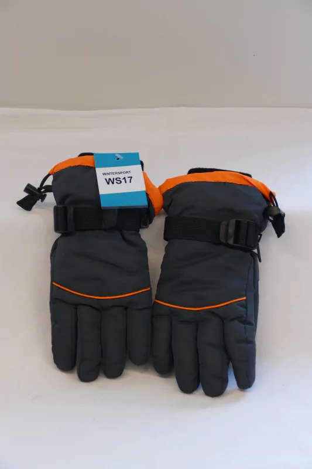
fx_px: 1131
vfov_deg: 23.4
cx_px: 156
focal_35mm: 87
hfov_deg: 15.7
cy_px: 234
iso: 400
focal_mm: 31.83
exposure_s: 1/80
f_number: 3.8
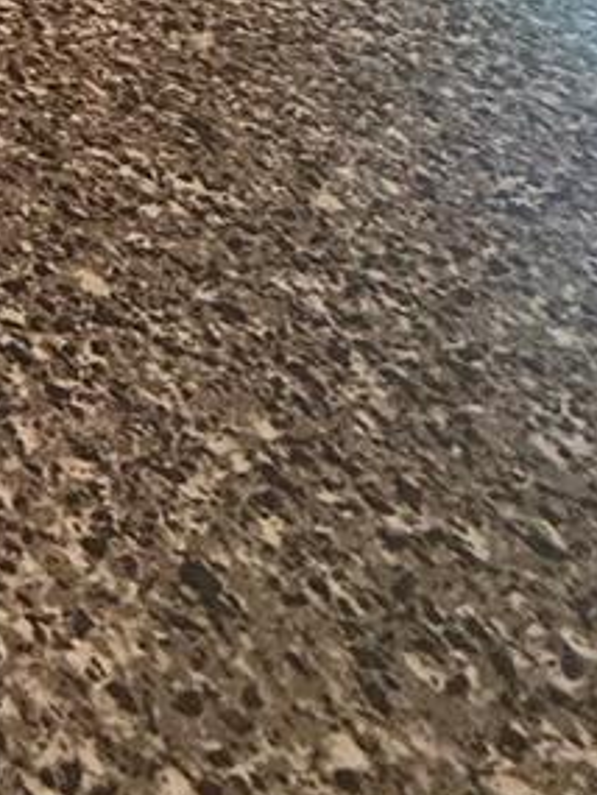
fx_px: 1356
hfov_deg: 17.1
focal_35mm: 59
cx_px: -639
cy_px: -485
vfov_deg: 23.7
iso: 500
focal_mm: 2.22
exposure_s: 1/60
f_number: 2.2
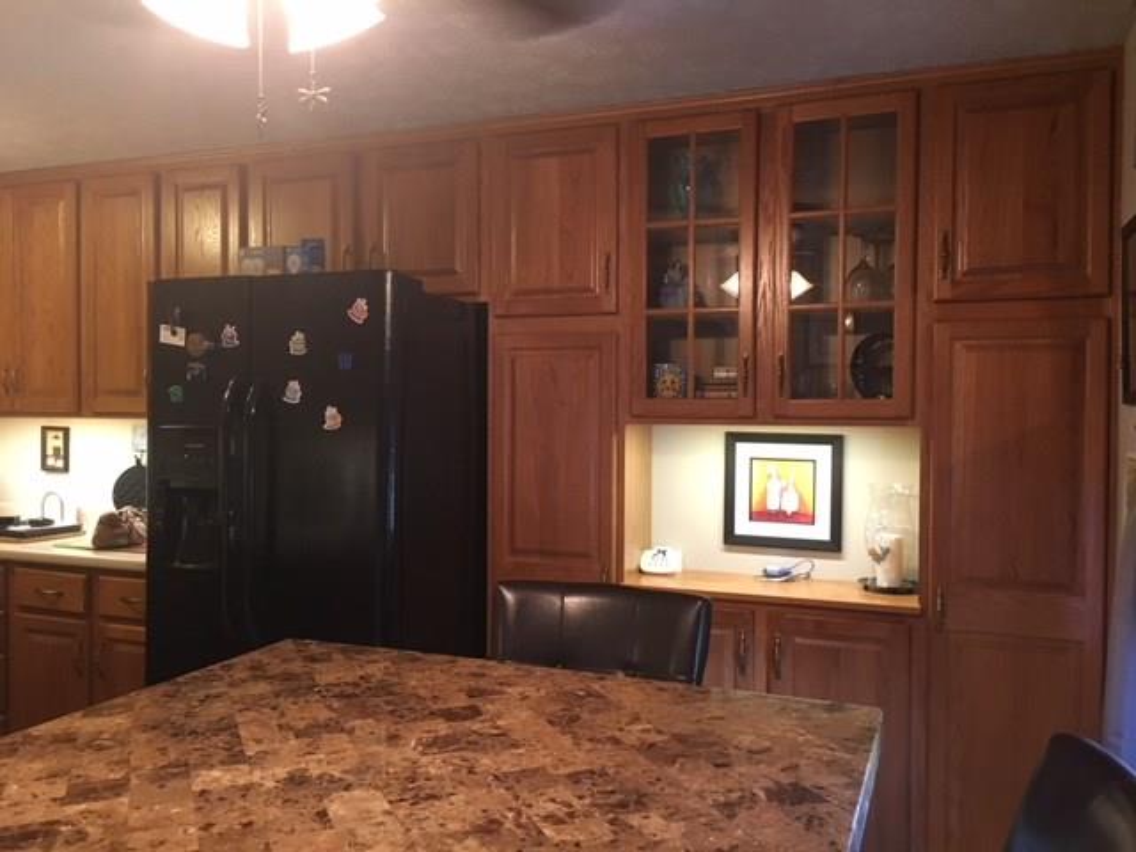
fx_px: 952
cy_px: 426
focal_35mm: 29
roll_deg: +0.0
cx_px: 568
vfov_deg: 48.2
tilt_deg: -1.2
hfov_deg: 61.7
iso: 200
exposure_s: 1/20
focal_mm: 4.15
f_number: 2.2
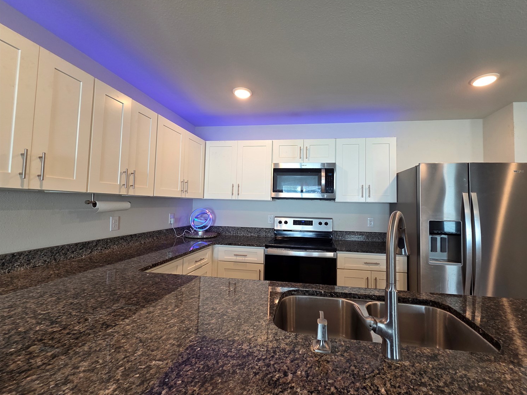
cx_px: 283
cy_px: 191
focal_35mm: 14
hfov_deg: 101.9
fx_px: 213
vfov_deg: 85.6
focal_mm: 2.2
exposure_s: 1/60
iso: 160
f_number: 2.2
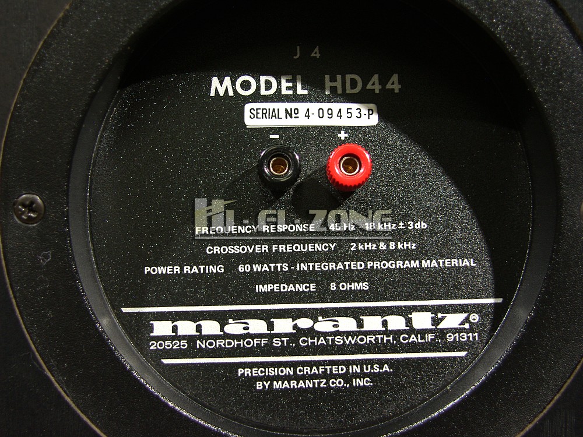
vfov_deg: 21.0
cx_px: 292
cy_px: 218
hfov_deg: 27.8
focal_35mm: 70
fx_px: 1179
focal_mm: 18
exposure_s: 1/60
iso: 50
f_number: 3.2
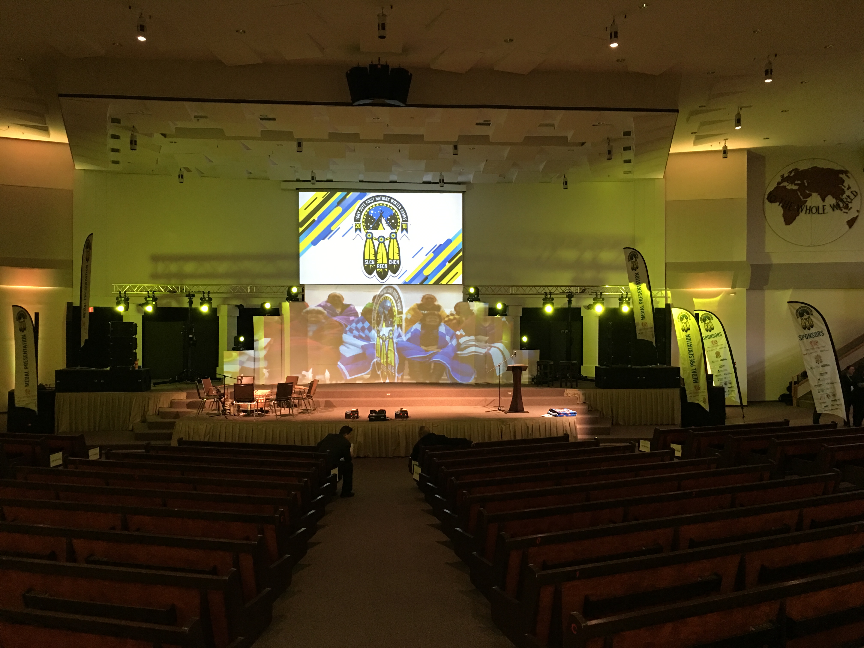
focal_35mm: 29
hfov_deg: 61.7
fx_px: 724
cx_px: 432
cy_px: 324
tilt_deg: -0.1
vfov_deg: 48.2
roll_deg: -1.2
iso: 80
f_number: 2.2
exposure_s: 1/8
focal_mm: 4.15
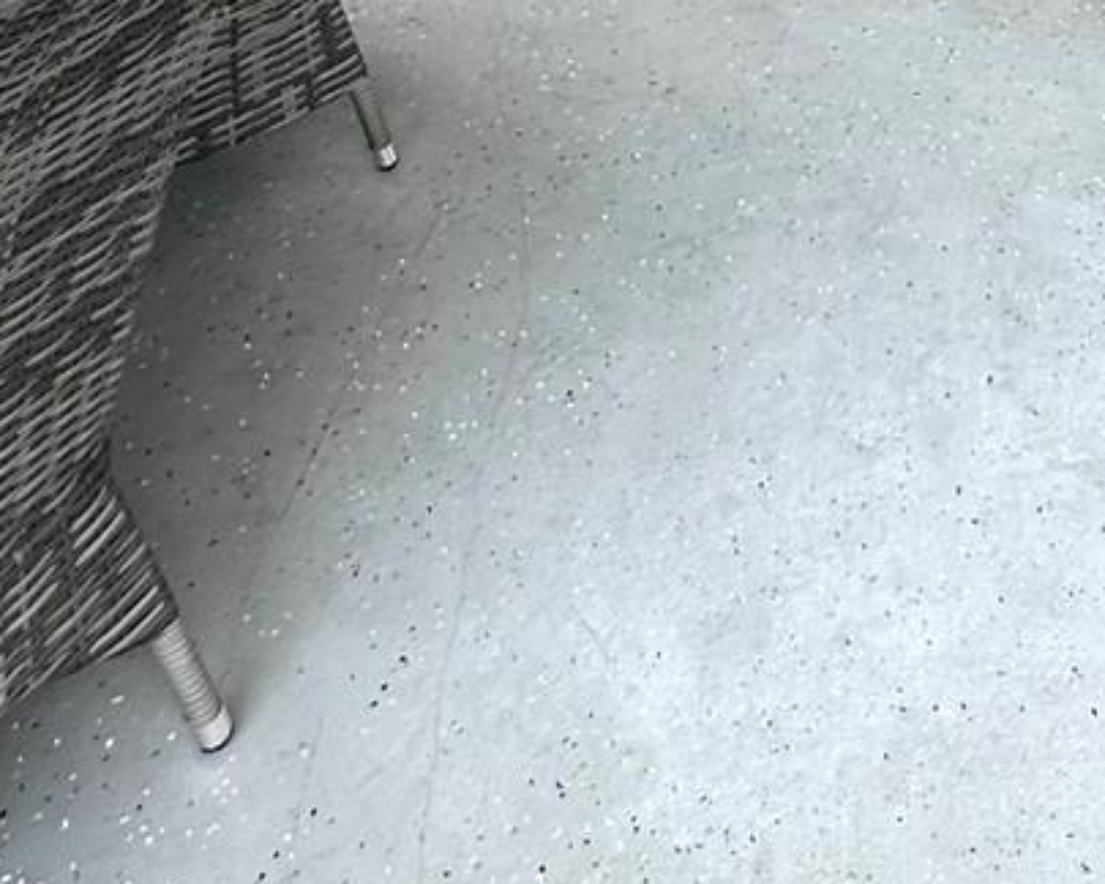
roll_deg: -1.0
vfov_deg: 21.6
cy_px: -570
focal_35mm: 54
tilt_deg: -11.1
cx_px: 1015
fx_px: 1766
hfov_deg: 32.8
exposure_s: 1/102
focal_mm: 2.22
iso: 40
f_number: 2.2
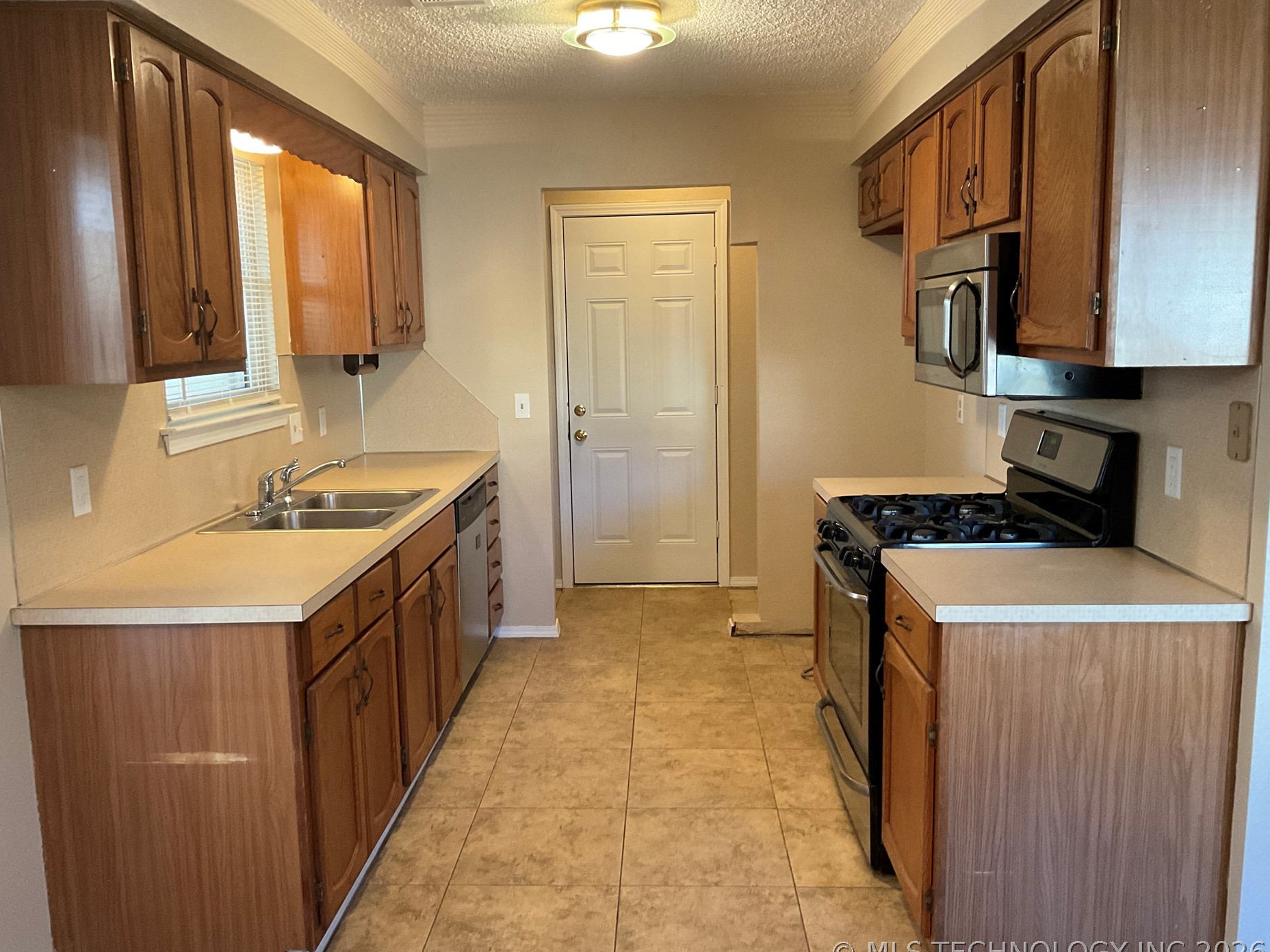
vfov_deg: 46.8
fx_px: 1101
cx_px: 616
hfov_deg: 60.0
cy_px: 483
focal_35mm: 30
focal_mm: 3
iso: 200
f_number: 1.8
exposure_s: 1/60
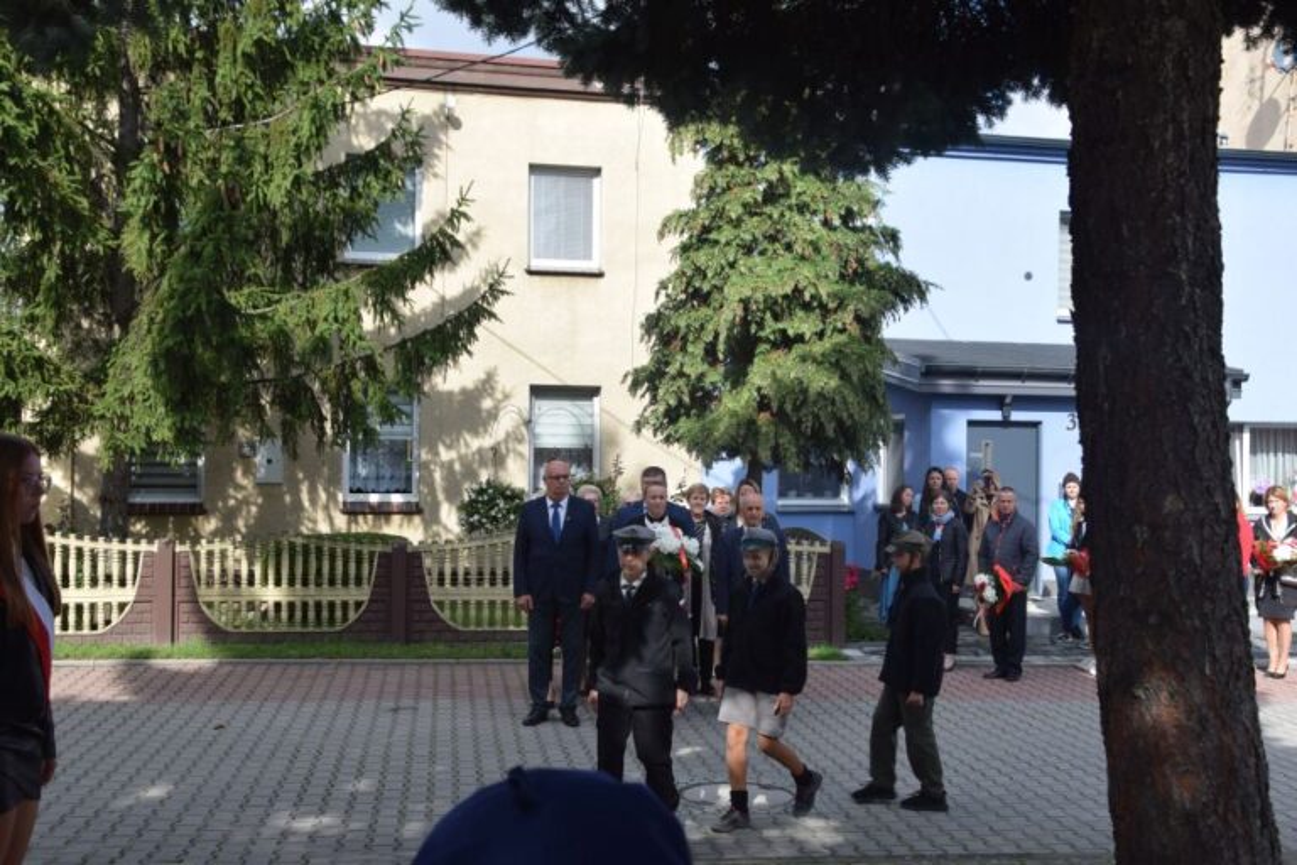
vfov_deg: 31.9
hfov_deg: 46.4
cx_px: 648
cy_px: 432
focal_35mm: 42
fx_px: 1513
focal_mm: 28
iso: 200
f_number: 8
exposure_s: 1/250
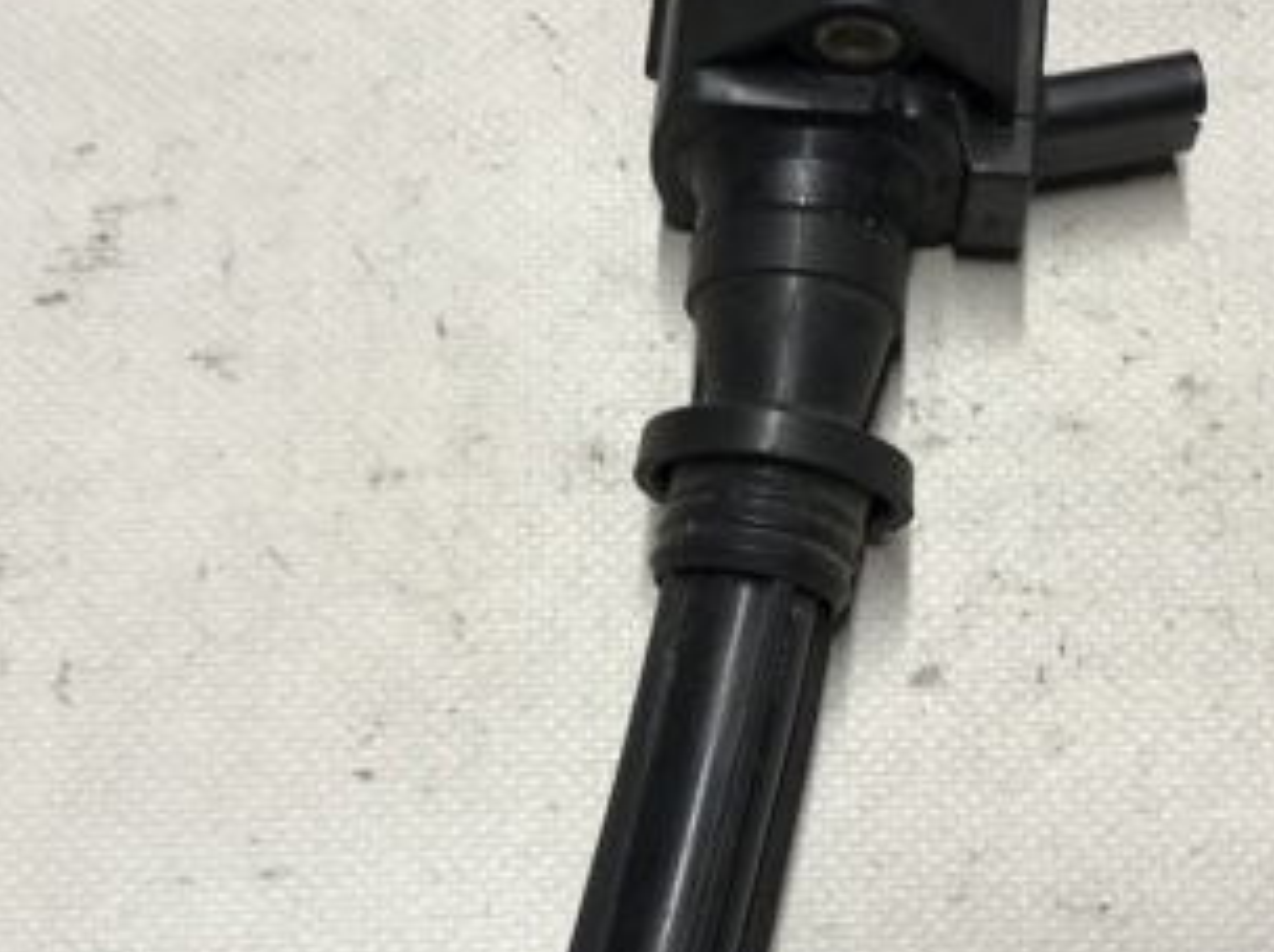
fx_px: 2168
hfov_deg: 32.7
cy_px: 510
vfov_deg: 24.7
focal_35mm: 59
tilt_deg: -70.0
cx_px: 721
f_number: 1.8
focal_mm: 3.99
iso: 32
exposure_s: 1/50
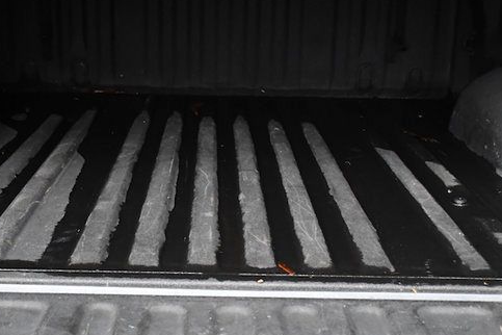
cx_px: 217
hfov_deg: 28.8
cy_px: 273
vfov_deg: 19.2
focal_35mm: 70
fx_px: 976
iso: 2500
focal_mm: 22
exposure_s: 1/1250
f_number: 3.5
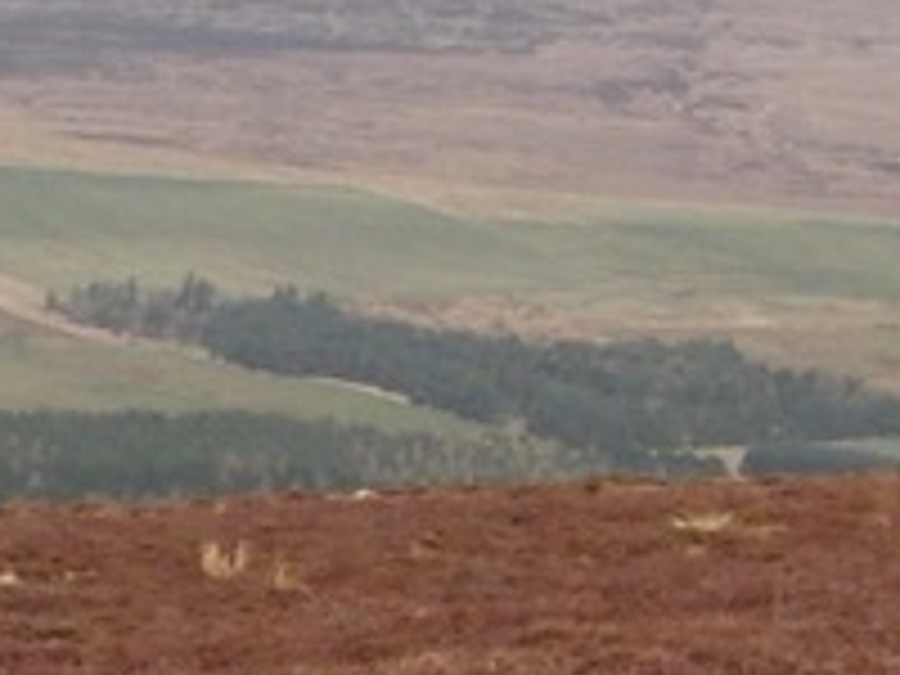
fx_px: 6162
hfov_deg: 7.8
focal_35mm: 237
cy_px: 662
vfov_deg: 6.3
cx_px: -1215
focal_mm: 6.42
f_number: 8.5
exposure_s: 1/250
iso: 100
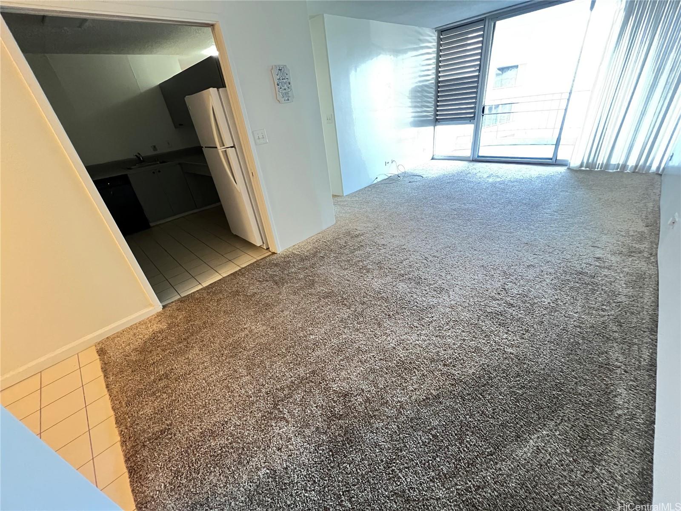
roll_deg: +7.3
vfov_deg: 89.9
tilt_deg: -29.3
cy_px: 256
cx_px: 340
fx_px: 256
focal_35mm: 13
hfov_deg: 106.2
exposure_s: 1/30
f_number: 1.8
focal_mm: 1.57
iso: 800
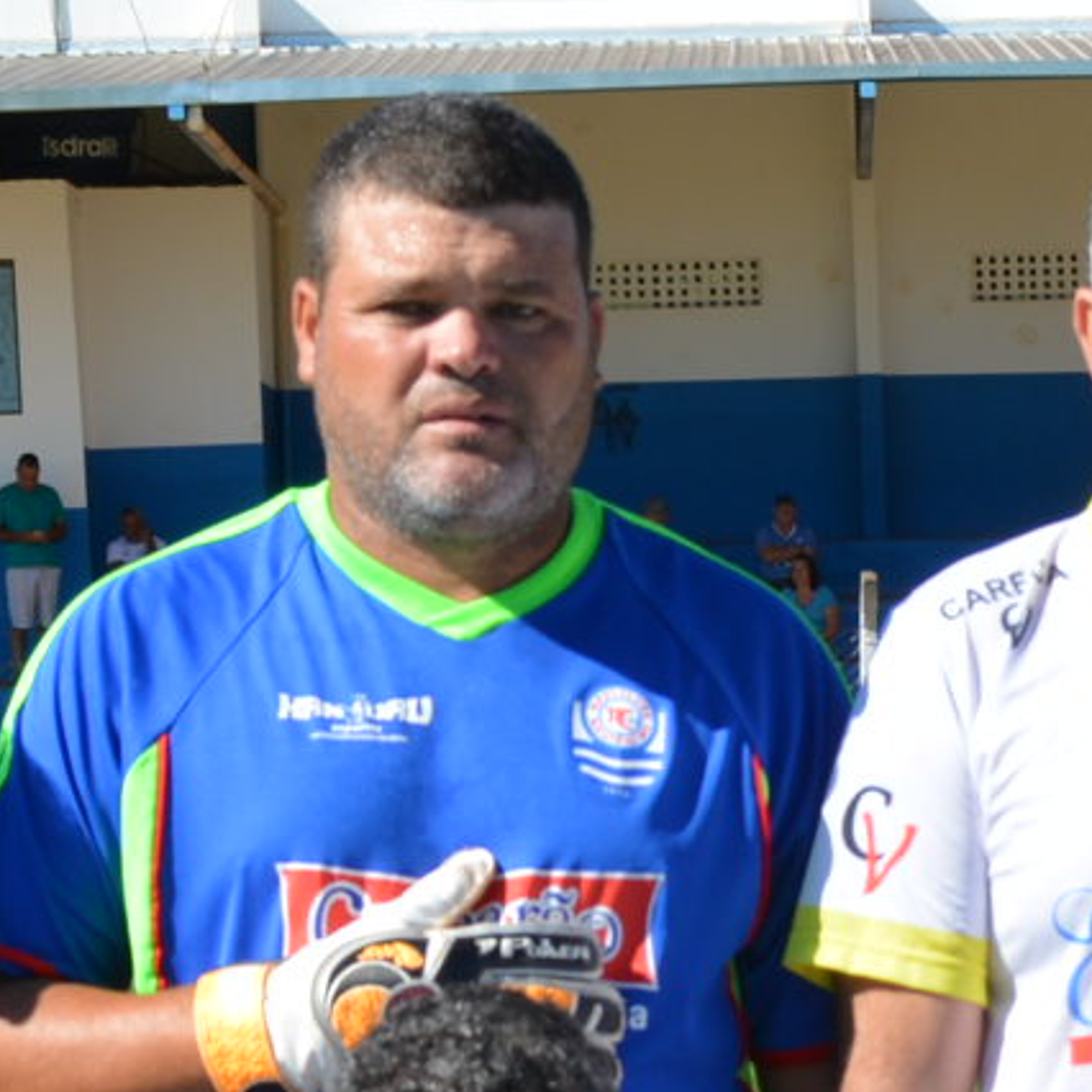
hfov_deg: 8.0
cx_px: 1571
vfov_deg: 7.9
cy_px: 2005
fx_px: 7673
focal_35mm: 215
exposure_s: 1/250
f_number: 8
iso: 100
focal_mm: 24
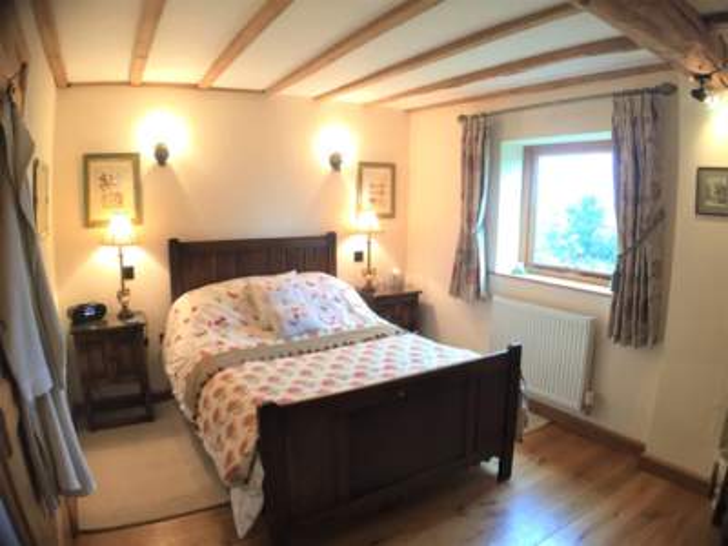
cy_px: 273
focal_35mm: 29
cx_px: 364
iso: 125
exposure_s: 1/33
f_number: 2.2
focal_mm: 4.15
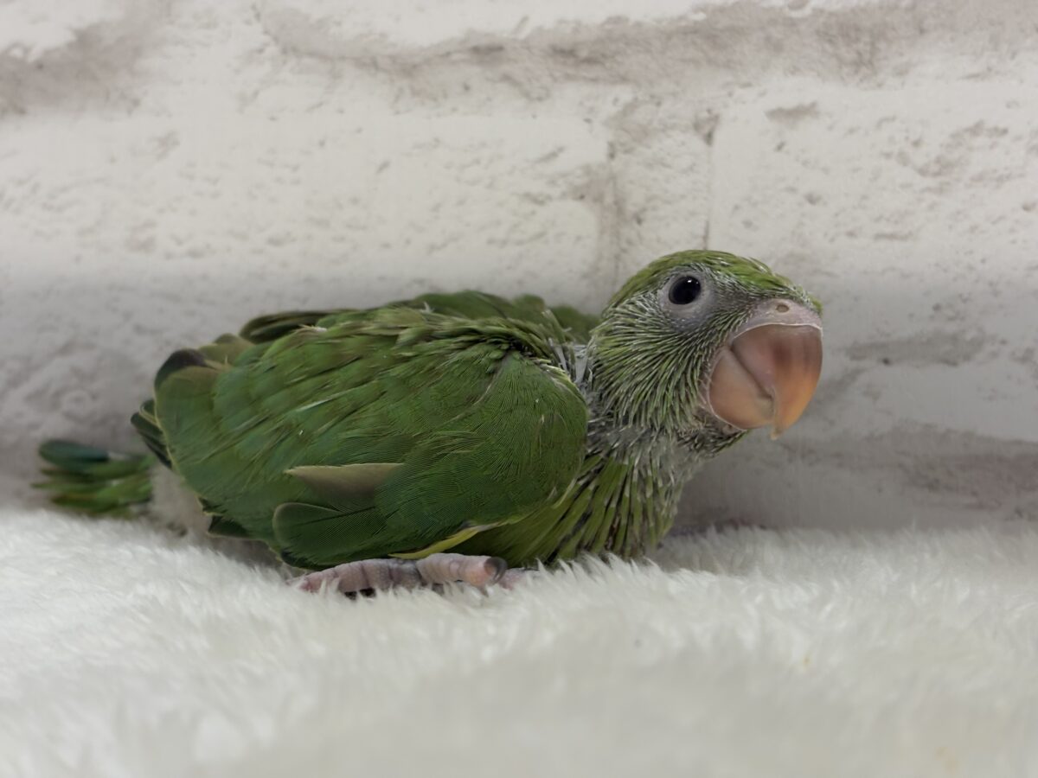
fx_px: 1559
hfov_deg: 36.8
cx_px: 519
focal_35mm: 52
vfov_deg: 28.0
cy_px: 389
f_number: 1.6
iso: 100
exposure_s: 1/100
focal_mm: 5.96
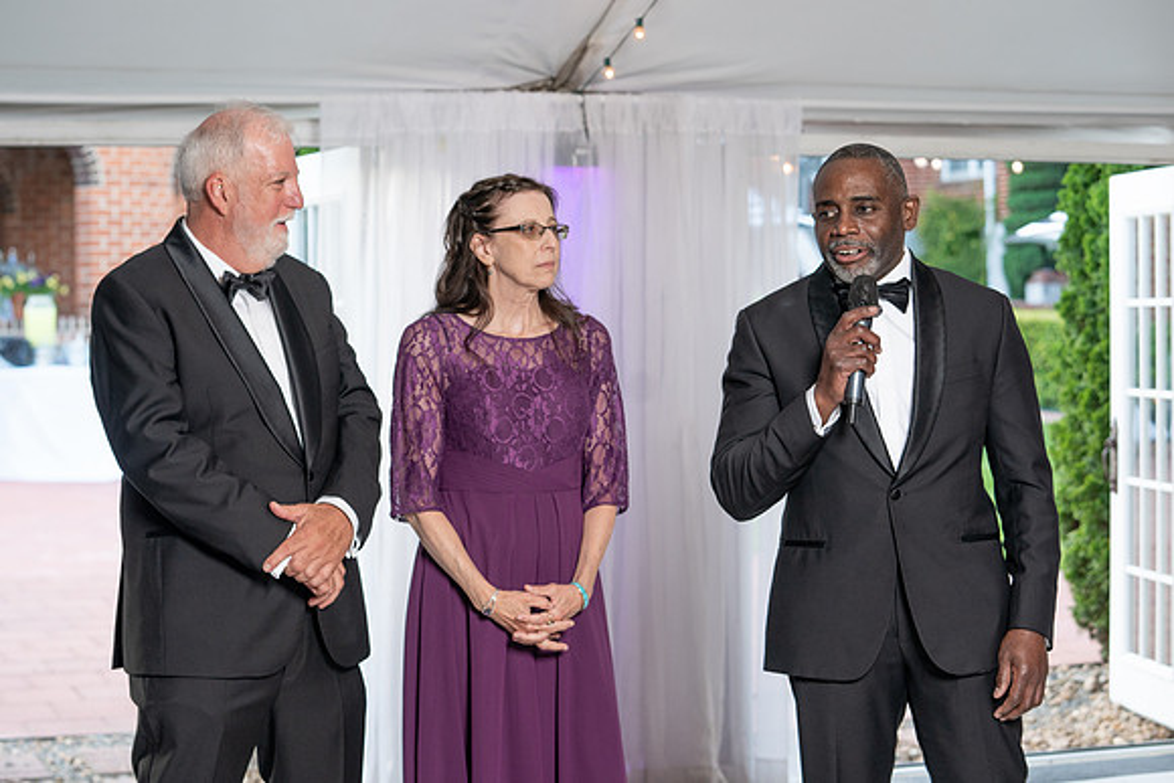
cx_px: 597
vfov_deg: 17.5
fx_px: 2547
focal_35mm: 78
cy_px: 437
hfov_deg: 26.0
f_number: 4
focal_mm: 70
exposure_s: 1/200
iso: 800
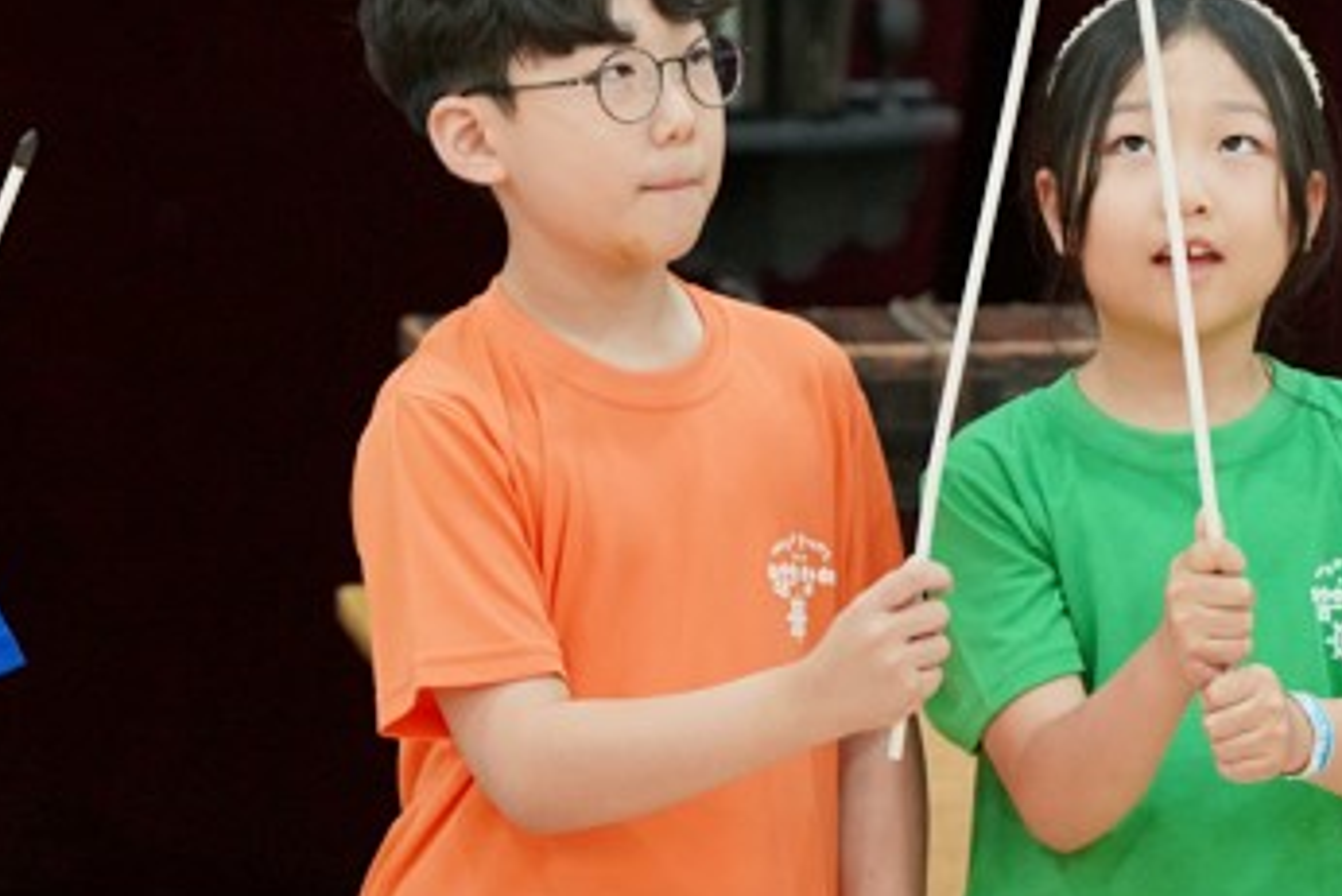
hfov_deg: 4.0
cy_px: 93
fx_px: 19392
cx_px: 783
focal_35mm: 520
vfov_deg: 2.6
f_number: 4
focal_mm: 200
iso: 5000
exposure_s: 1/250
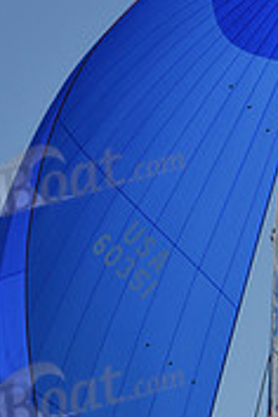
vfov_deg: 8.9
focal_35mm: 229
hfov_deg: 6.0
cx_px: 307
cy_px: 502
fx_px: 2652
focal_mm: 70
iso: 250
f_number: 10
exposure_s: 1/1250
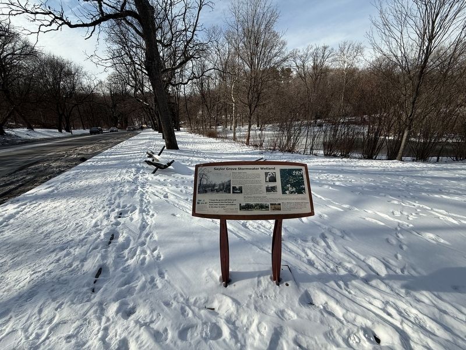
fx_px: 188
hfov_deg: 102.1
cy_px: 175
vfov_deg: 85.7
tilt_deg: -18.9
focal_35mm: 14
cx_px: 233
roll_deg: +0.9
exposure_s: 1/2410
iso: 50
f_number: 2.2
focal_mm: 2.22
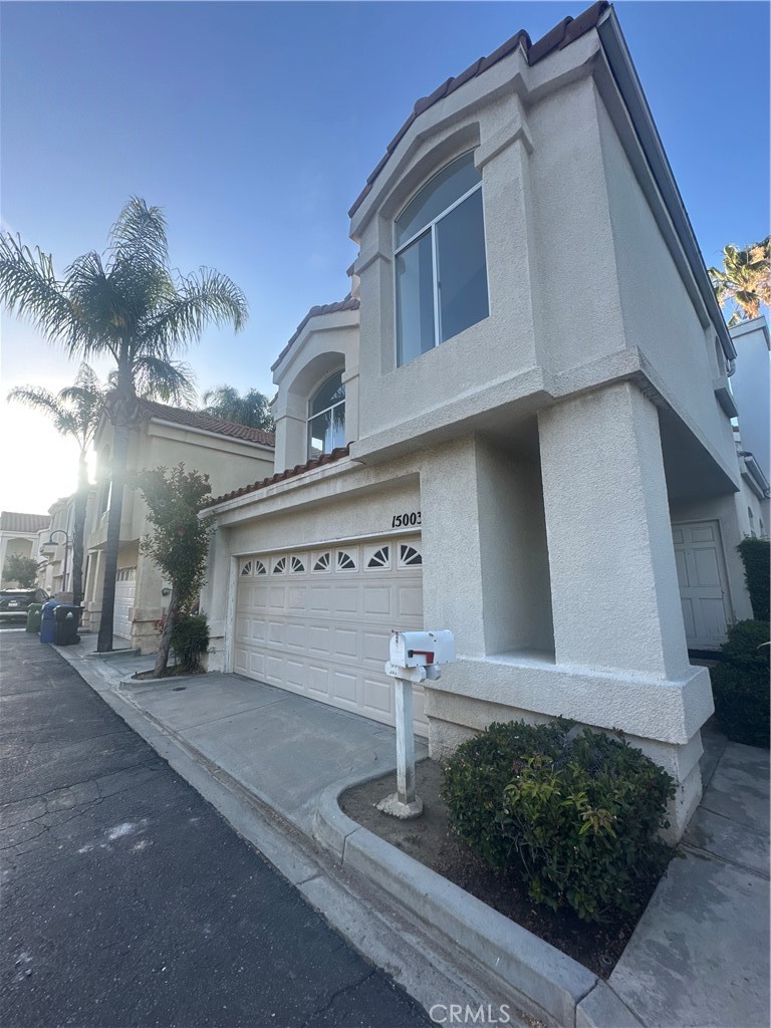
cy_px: 514
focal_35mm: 14
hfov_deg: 85.7
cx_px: 386
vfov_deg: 102.1
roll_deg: -0.6
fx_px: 416
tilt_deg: +10.5
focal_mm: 2.22
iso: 40
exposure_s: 1/300
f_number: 2.2
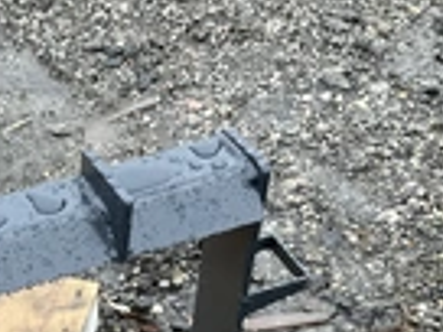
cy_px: 378
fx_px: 1088
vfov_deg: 16.8
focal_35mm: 85
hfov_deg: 21.5
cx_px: -75
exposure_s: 1/58
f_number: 1.8
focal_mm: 3
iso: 320
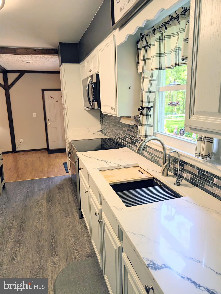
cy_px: 147
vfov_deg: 71.5
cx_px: 110
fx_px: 204
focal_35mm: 24
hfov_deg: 56.9
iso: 28
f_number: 1.68
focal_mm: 6.9
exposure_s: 1/40
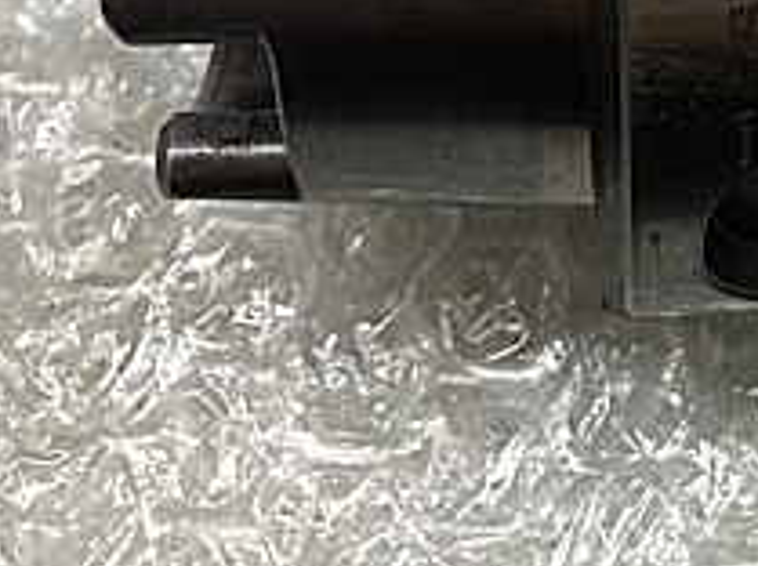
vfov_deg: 15.4
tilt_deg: -63.4
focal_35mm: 89
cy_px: -247
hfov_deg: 21.2
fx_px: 1946
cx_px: 776
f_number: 2.2
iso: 32
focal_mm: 4.15
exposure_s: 1/120
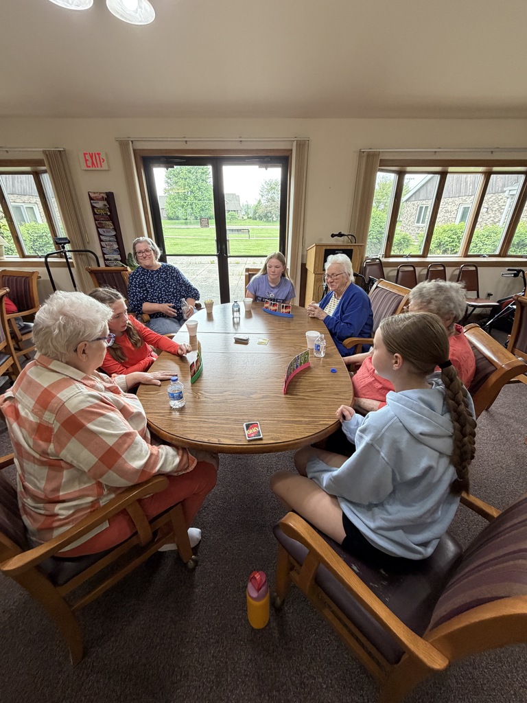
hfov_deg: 85.7
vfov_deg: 102.1
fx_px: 284
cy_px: 352
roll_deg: -0.3
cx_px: 264
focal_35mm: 14
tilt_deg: -26.4
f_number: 2.2
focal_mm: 2.22
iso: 250
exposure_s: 1/60
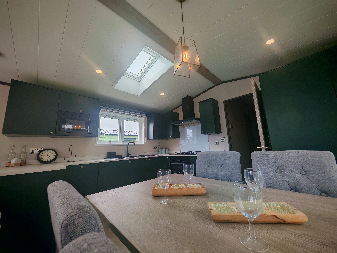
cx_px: 168
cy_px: 126
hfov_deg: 106.2
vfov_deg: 89.9
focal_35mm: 13
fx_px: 127
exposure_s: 1/260
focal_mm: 1.82
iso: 50
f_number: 2
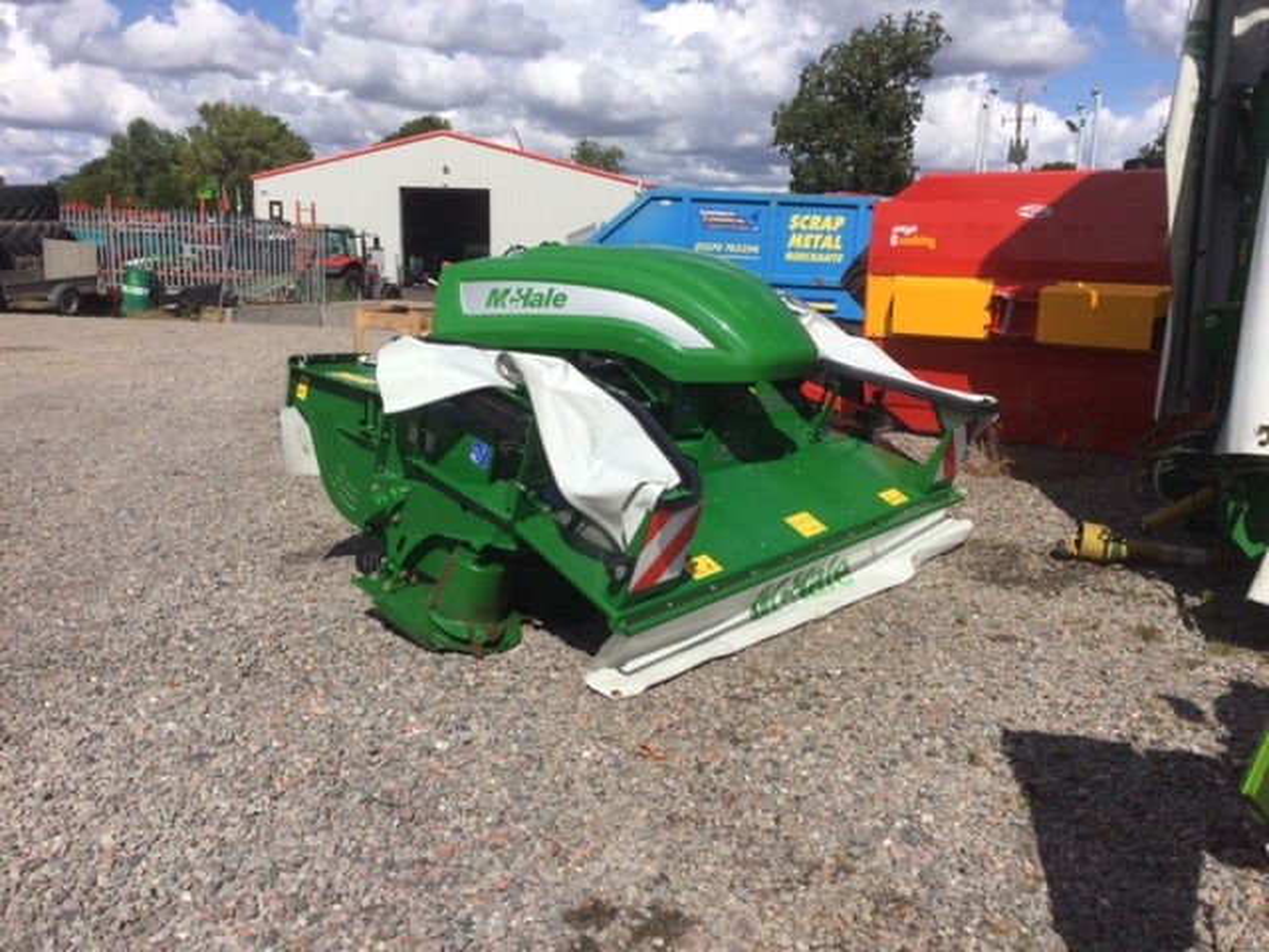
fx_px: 1136
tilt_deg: -14.6
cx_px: 634
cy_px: 476
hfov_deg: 58.4
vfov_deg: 45.4
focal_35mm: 31
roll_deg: -2.7
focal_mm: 3.3
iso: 25
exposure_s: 1/2331
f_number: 2.4
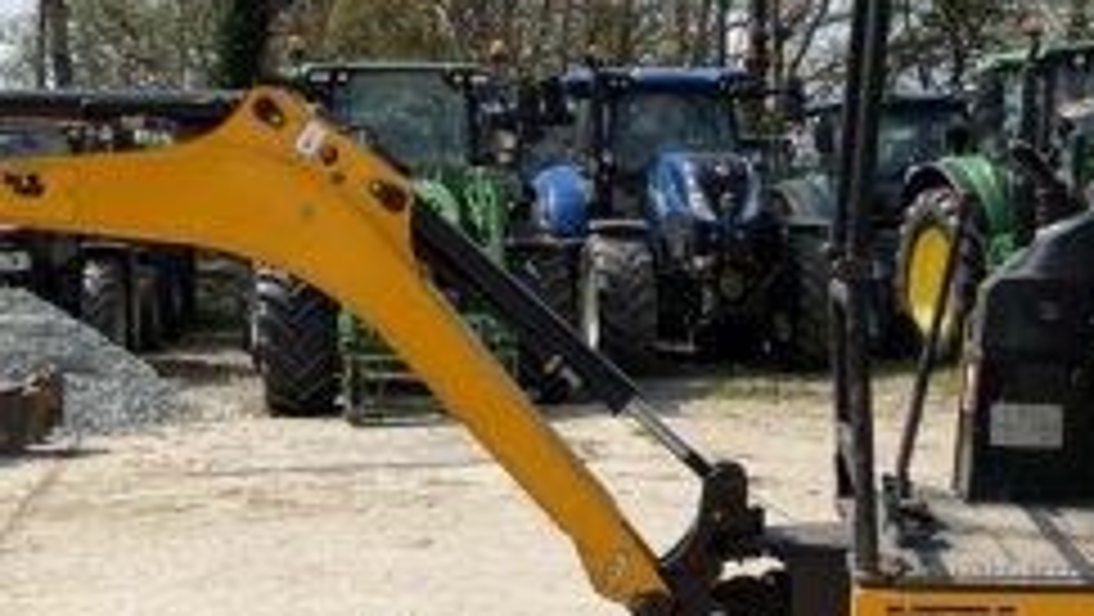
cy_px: 339
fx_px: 1887
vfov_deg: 18.6
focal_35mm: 65
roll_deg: +1.2
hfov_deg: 32.2
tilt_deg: -3.8
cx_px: 689
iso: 16
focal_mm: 3
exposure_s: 1/1848
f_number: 1.8
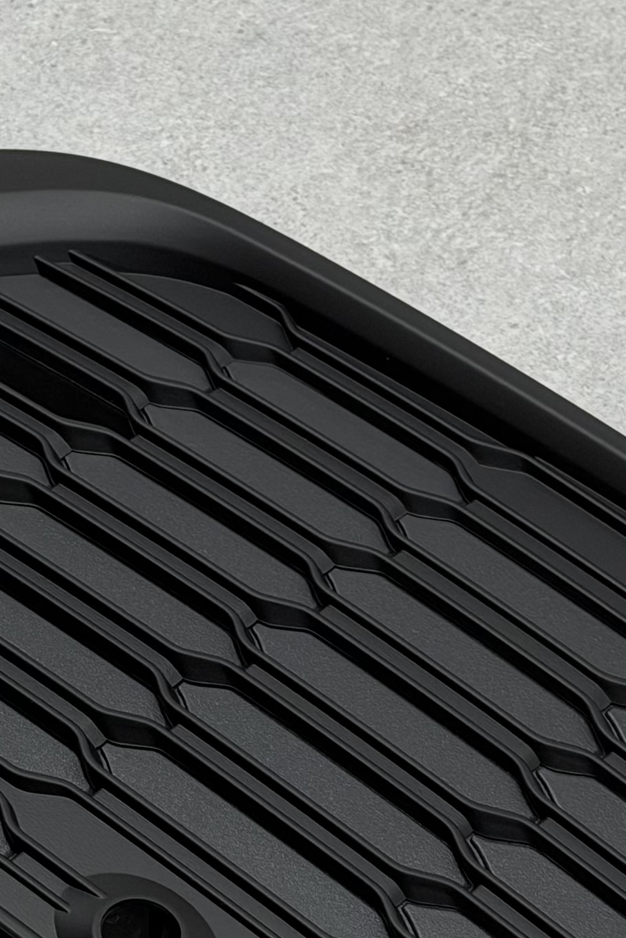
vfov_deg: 13.9
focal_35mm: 148
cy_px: 608
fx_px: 3859
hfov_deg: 9.2
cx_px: -23
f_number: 1.78
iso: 50
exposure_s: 1/121
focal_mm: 6.76
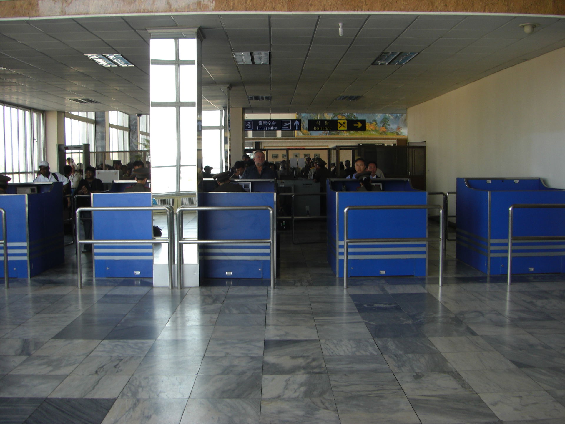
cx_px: 282
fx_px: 620
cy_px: 212
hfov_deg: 49.0
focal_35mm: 38
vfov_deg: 37.7
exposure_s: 1/40
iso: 50
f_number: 3.4
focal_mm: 6.3
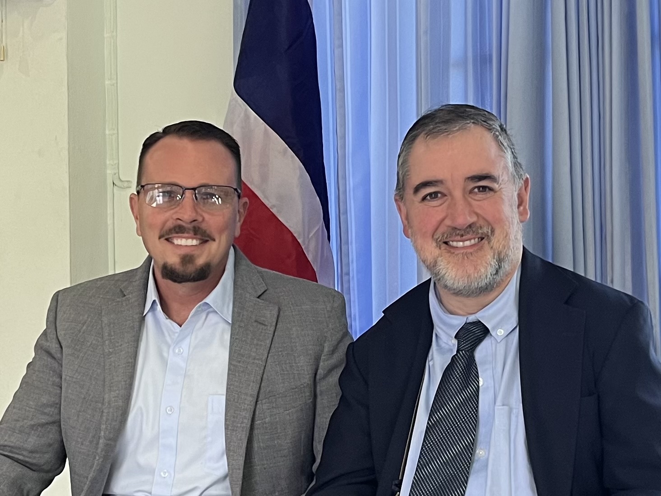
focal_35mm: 26
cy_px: 248
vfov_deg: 53.1
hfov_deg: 67.3
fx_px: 497
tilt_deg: +1.0
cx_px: 330
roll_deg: +1.5
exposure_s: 1/50
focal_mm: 5.1
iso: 125
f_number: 1.6
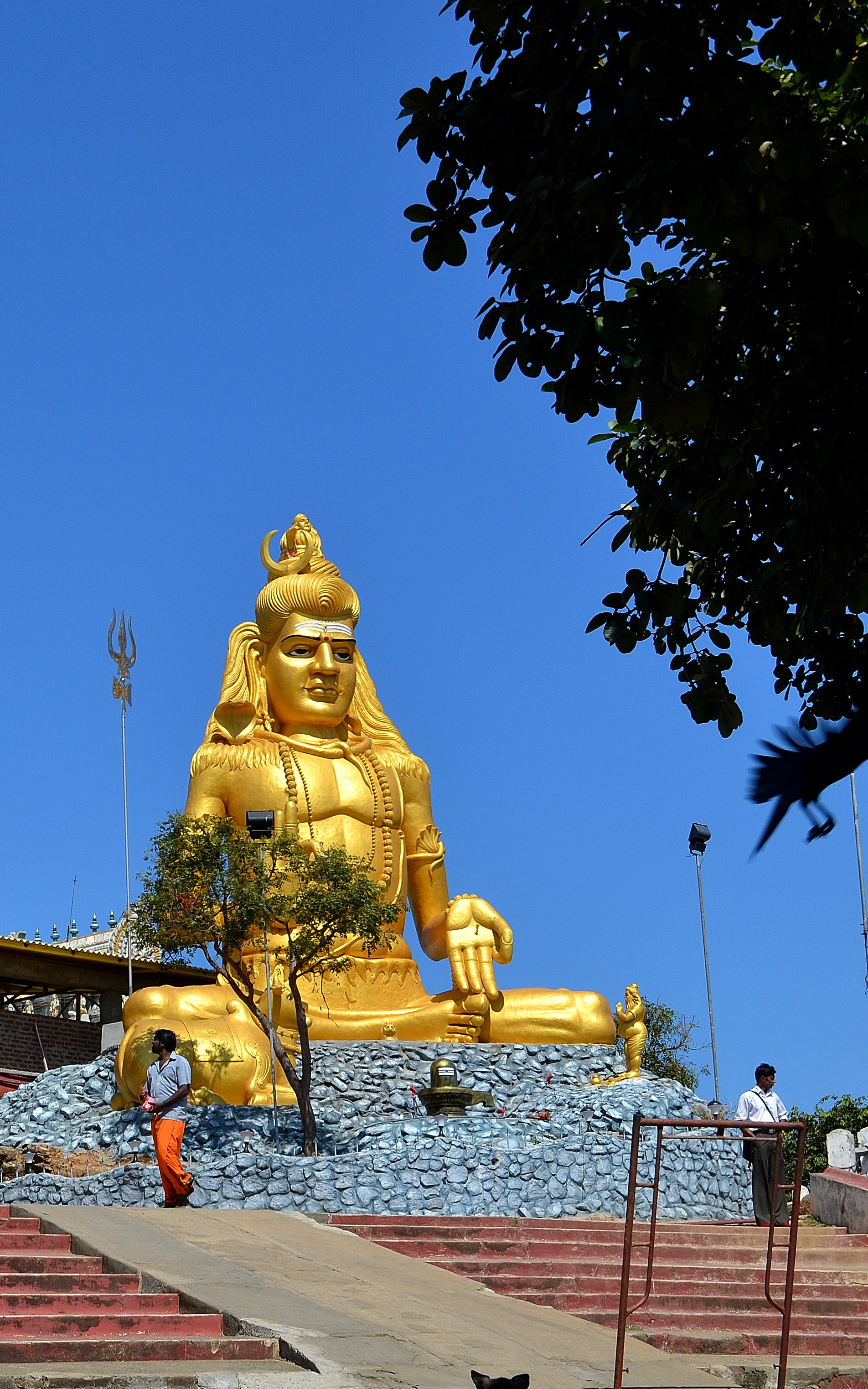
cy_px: 694
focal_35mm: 74
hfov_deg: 17.3
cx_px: 36
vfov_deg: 27.8
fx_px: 2801
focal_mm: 32
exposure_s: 1/320
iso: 100
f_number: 9
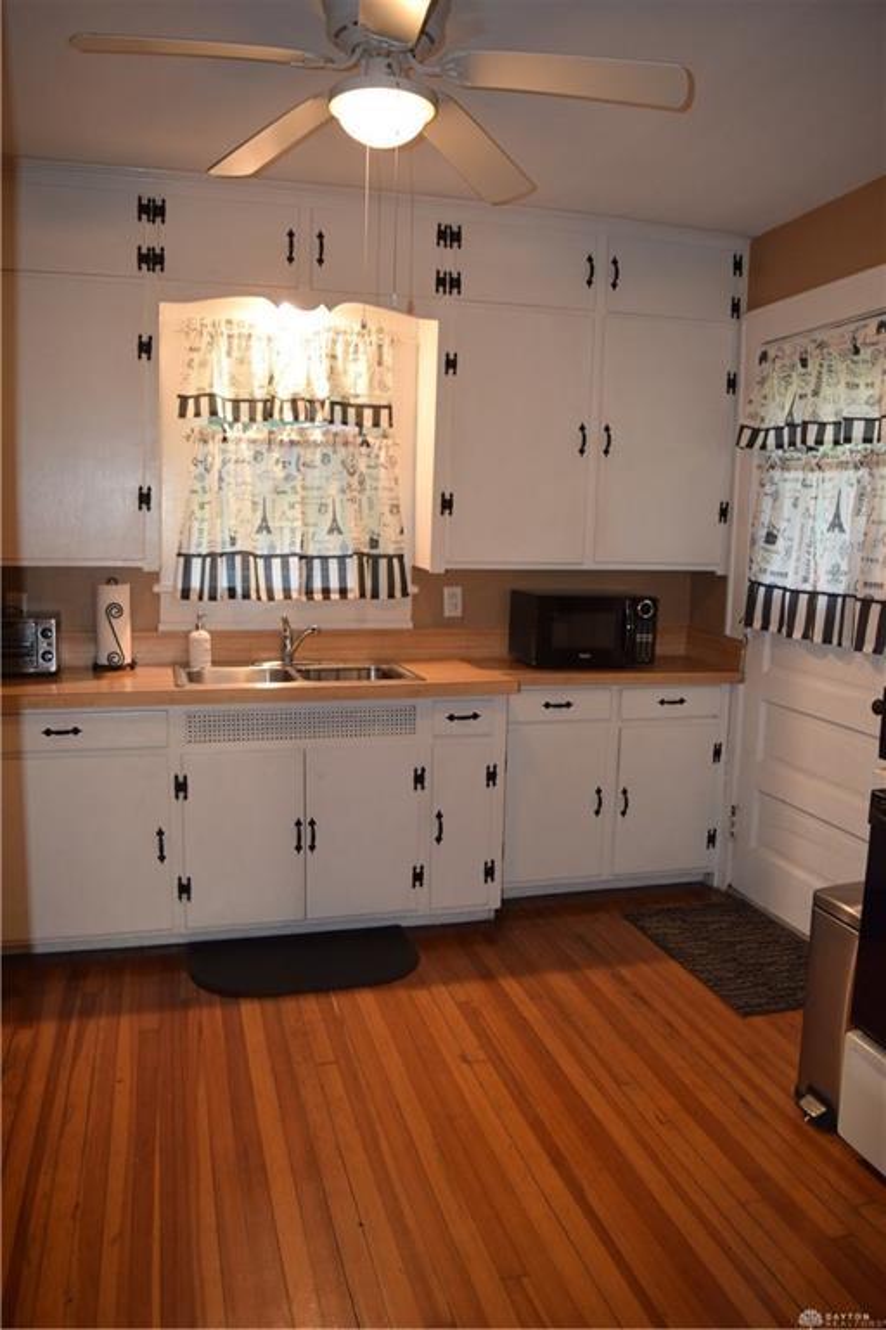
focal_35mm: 27
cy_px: 665
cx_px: 443
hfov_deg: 47.9
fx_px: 997
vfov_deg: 67.4
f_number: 4
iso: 800
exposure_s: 1/60
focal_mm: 18
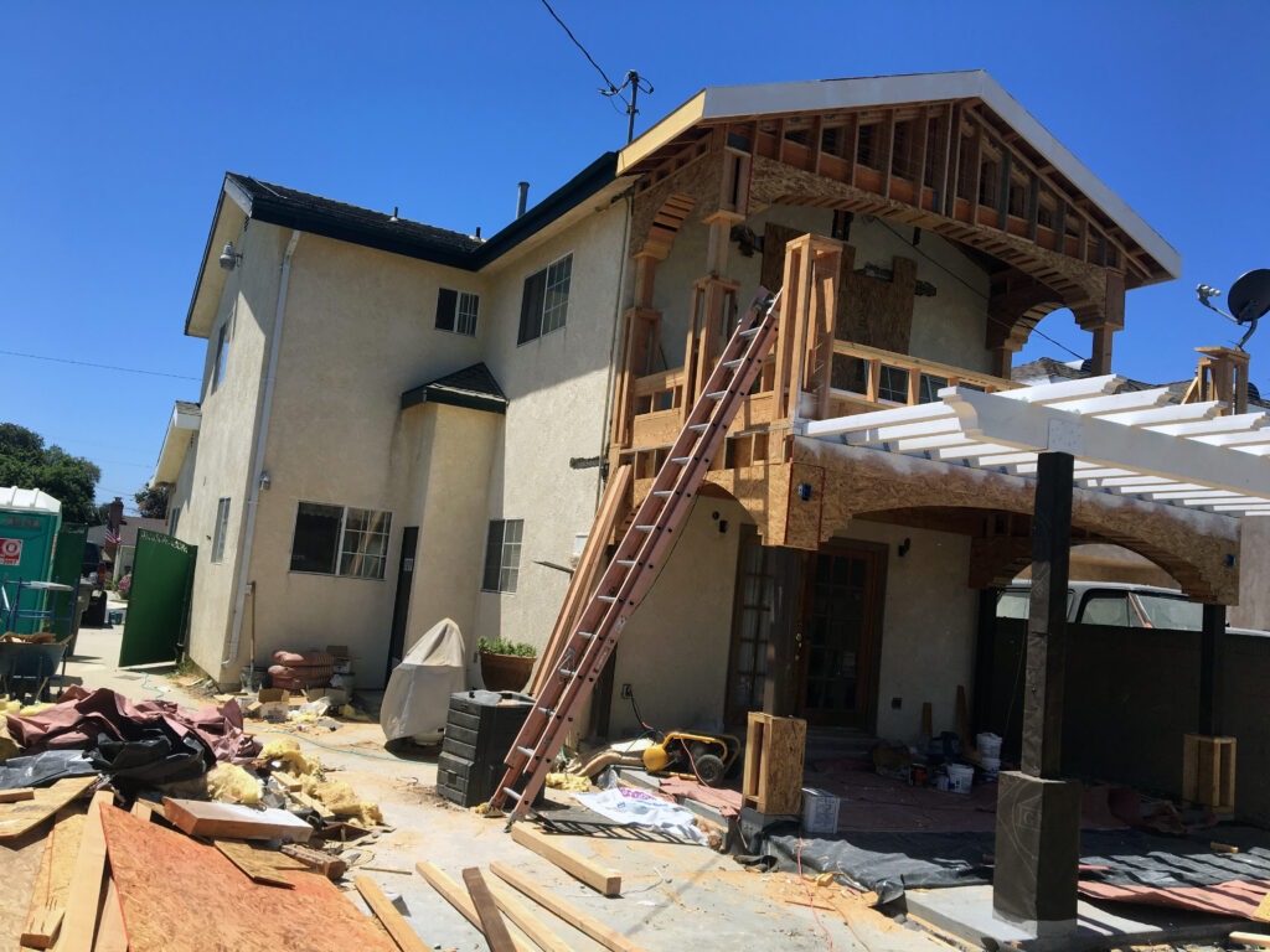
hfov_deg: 61.7
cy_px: 476
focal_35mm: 29
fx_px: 1064
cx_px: 635
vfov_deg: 48.2
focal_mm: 4.15
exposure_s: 1/1538
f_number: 2.2
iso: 25
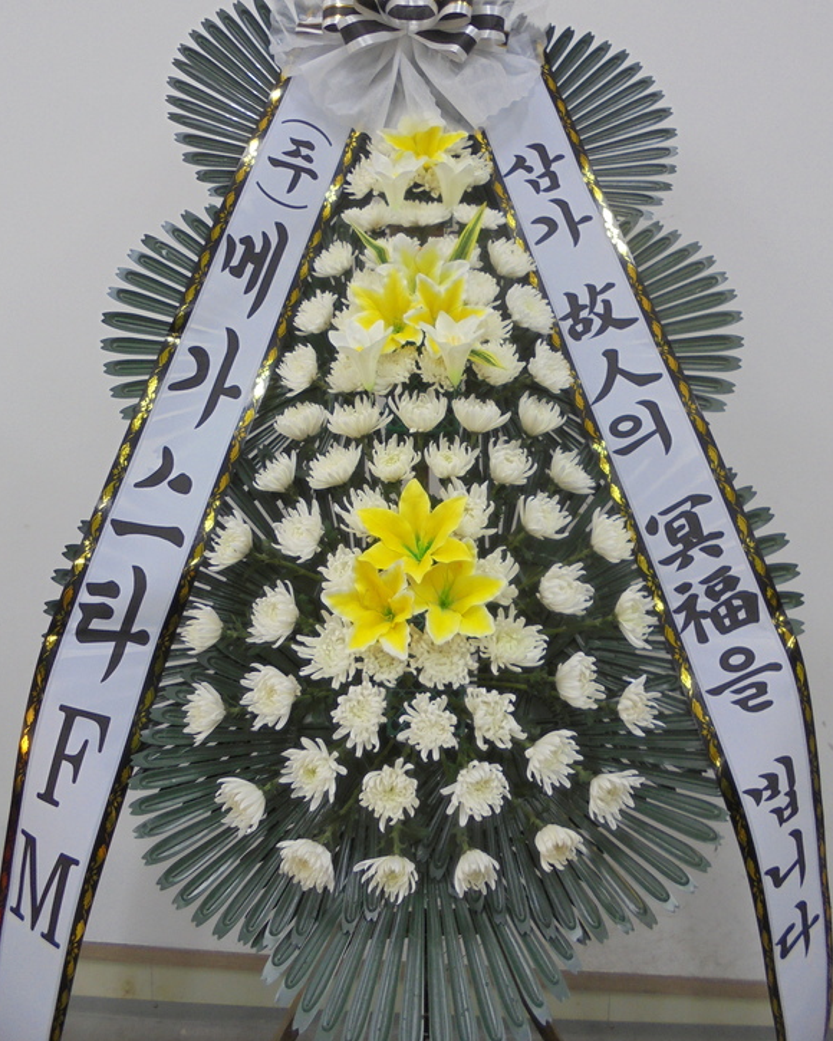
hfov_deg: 51.5
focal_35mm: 28
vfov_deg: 62.1
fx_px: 863
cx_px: 415
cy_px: 471
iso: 100
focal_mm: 4.6
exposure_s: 1/30
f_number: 3.5
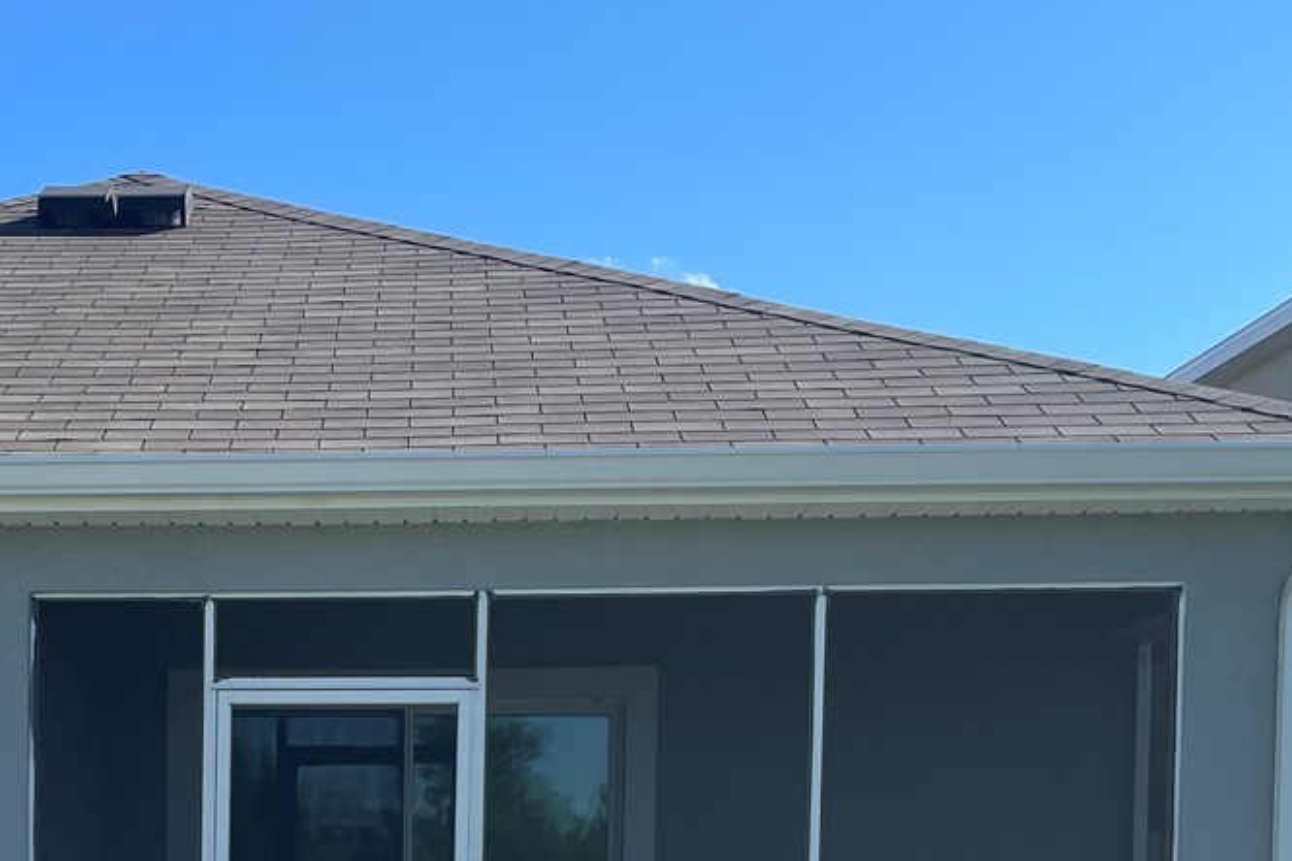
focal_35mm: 65
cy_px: 1032
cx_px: 186
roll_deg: -0.7
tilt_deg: -3.2
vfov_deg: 19.7
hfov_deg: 29.9
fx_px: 2333
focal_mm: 4.2
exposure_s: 1/3125
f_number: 1.6
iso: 32
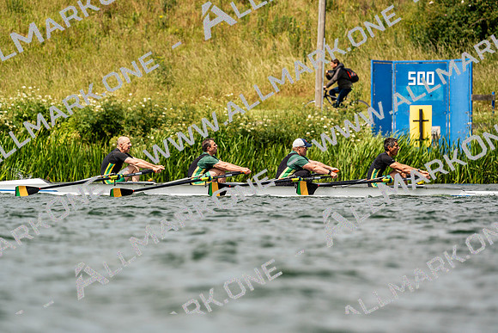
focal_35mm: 407
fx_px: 5631
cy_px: 166
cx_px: 249
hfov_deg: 5.1
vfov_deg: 3.4
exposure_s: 1/2000
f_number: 6.3
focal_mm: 407
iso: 250
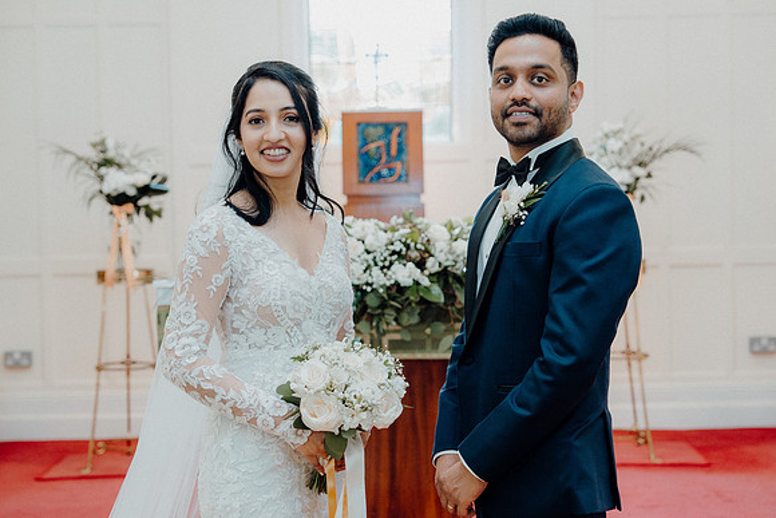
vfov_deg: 23.4
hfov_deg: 34.5
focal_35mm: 58
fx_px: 1250
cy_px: 259
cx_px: 388
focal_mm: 58
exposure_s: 1/160
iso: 1000
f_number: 3.5
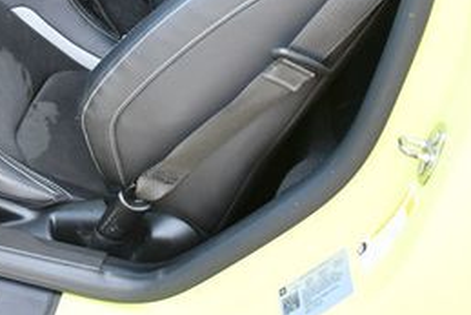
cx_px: -42
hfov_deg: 21.7
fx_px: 1165
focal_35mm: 89
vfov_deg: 14.9
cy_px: -64
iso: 800
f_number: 3.5
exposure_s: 1/160
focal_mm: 18
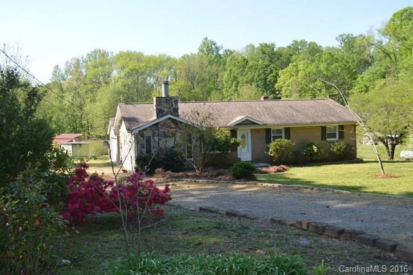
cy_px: 138
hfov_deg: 53.2
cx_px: 206
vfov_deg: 36.8
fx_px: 413
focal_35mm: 36
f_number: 5.6
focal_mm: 24
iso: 100
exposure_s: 1/200
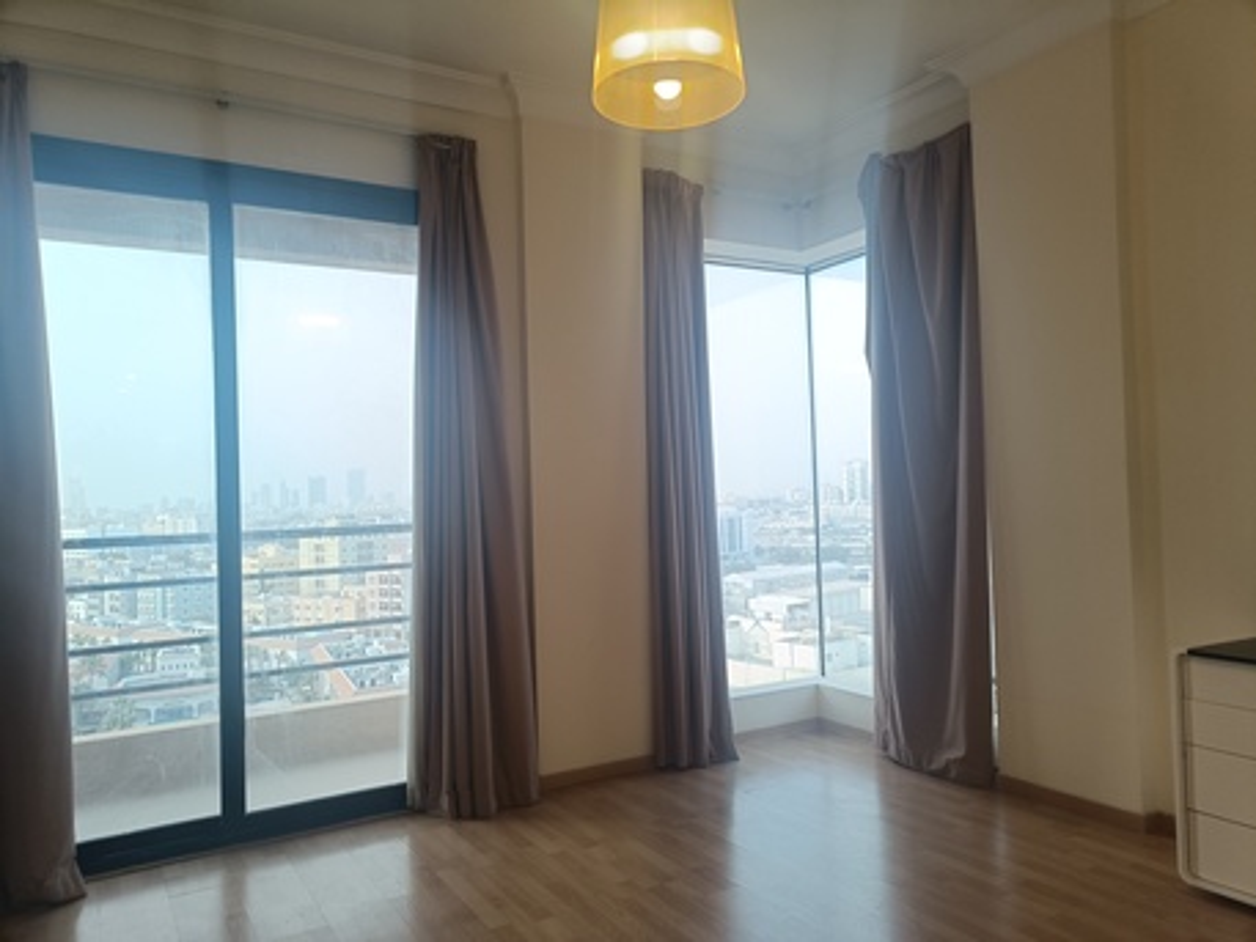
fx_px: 907
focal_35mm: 25
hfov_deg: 69.4
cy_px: 471
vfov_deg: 54.9
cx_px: 628
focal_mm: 4.7
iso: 265
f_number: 1.7
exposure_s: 1/50
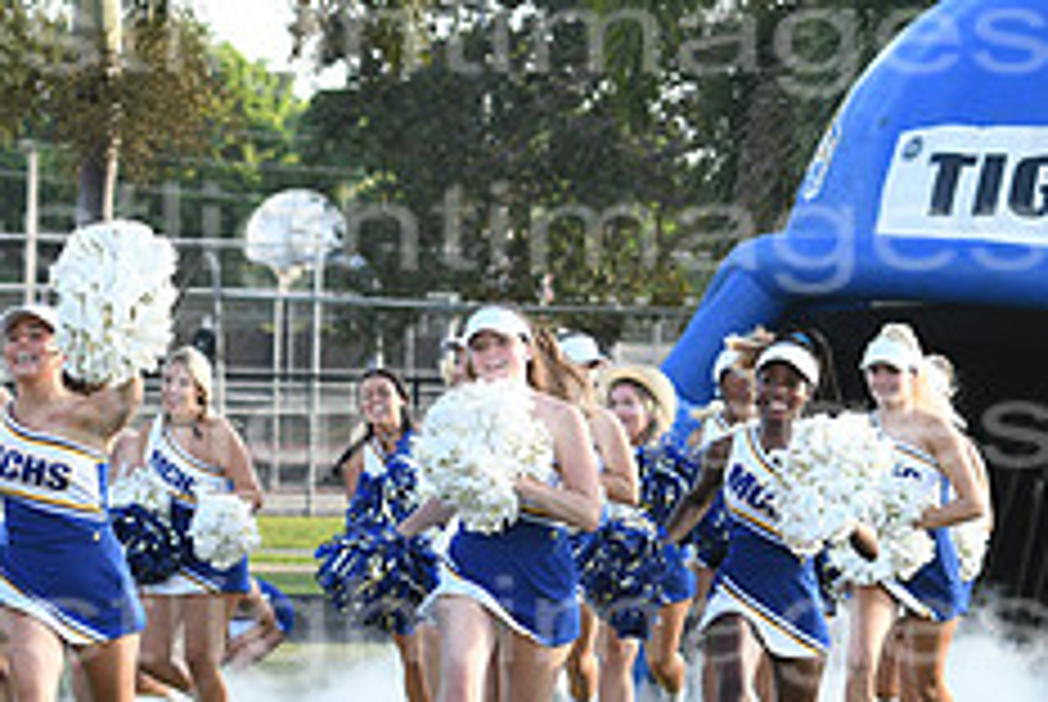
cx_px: 427
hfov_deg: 6.4
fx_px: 9356
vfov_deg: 4.3
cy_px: 533
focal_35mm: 321
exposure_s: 1/500
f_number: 5.6
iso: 360
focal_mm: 86
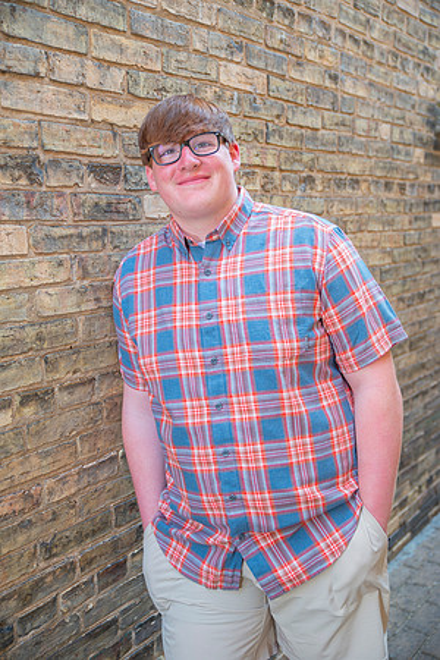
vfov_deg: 50.7
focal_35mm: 38
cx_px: 220
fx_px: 697
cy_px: 330
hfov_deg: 35.1
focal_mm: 38
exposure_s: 1/125
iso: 320
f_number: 2.8
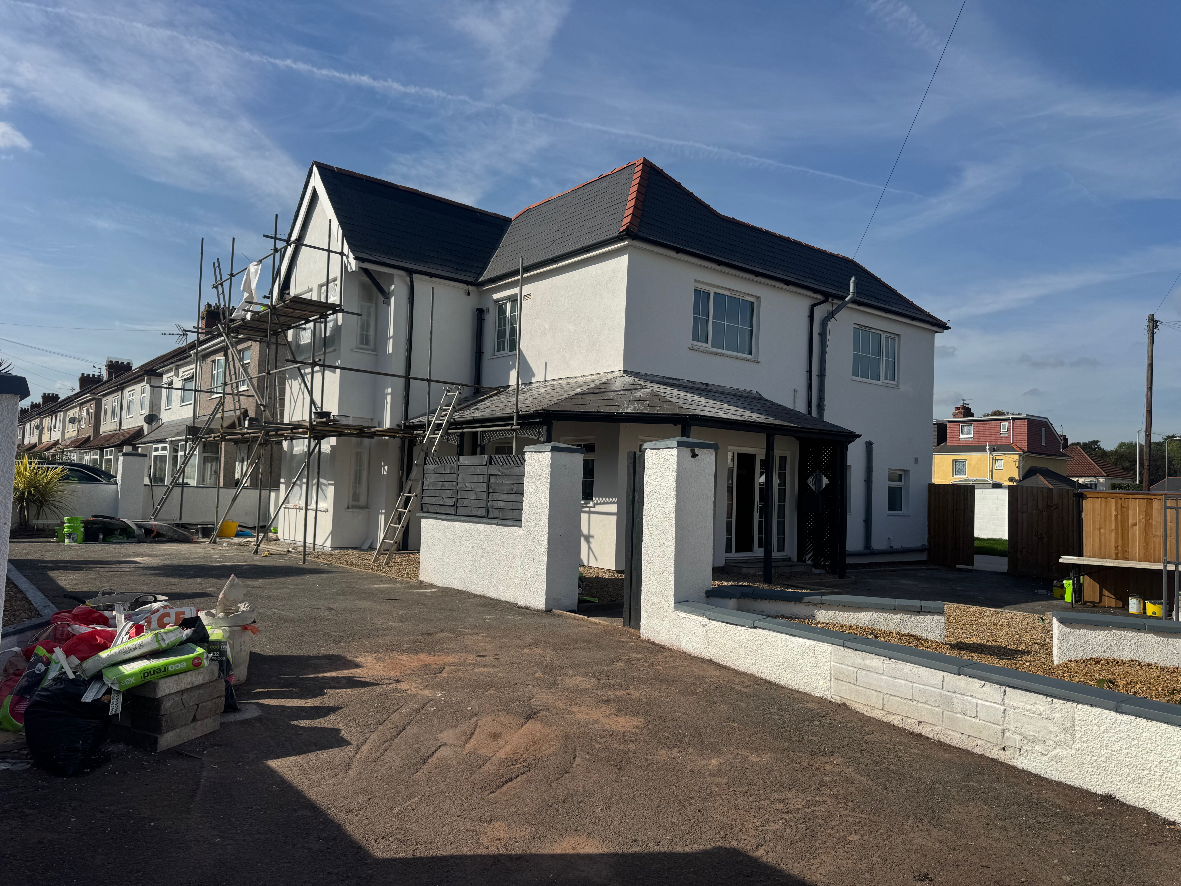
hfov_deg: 71.6
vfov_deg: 56.8
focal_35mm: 24
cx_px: 590
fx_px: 819
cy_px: 443
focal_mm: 6.76
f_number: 1.78
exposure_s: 1/7092
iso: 80
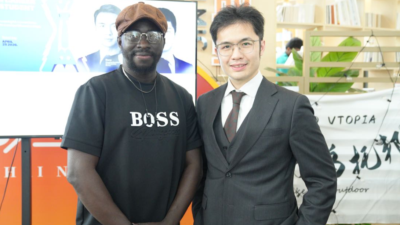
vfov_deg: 32.0
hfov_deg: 54.0
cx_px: 200
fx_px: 392
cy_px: 104
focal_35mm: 37
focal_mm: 35
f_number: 3.5
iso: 5000
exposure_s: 1/125
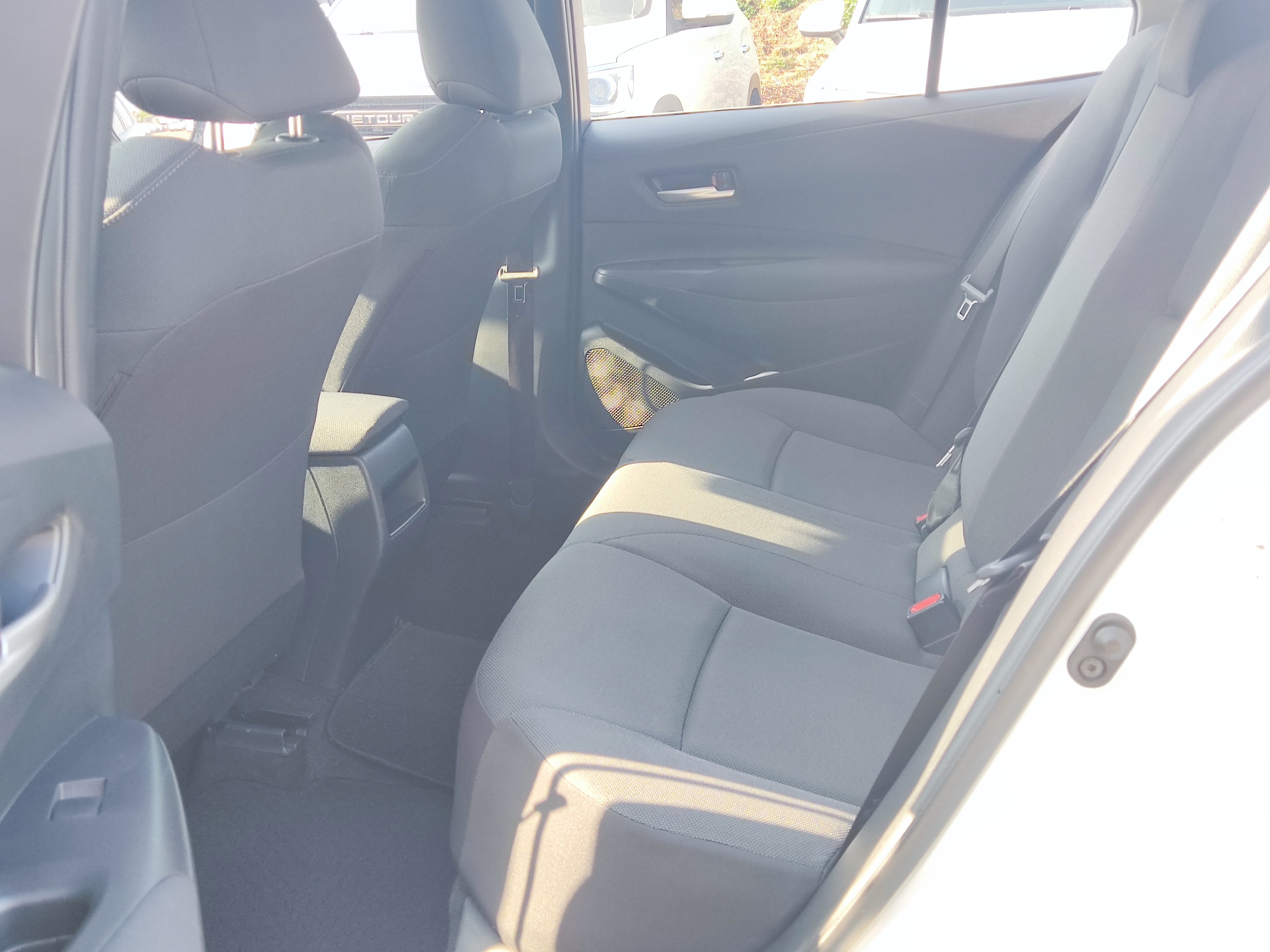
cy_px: 476
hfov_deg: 52.6
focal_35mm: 35
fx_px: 1284
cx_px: 635
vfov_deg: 40.7
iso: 80
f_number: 1.79
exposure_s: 1/100
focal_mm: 4.71
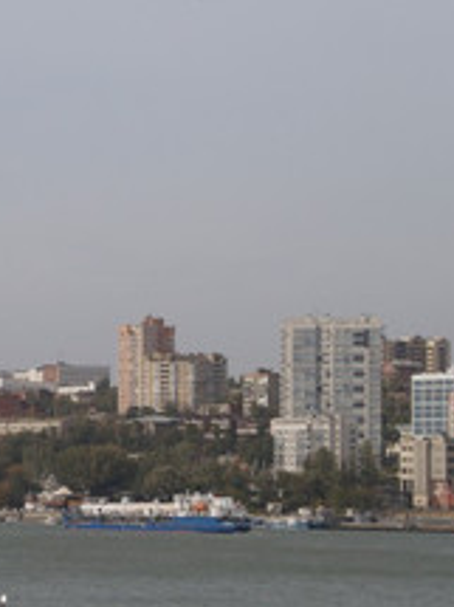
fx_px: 3763
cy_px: 373
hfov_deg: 6.8
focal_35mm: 215
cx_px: -293
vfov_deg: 9.2
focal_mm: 50
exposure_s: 1/500
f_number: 7.1
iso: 100
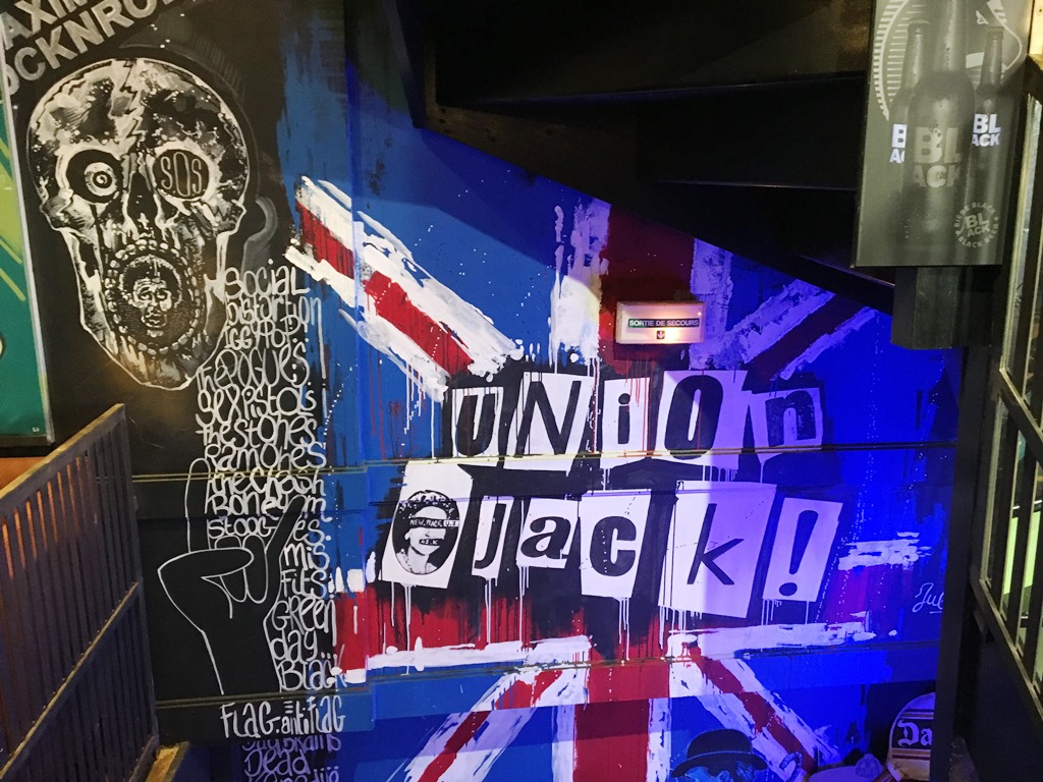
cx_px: 522
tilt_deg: -14.9
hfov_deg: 61.7
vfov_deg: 48.2
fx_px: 874
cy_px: 391
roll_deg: -1.7
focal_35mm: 29
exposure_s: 1/17
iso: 200
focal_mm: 4.15
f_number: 2.2
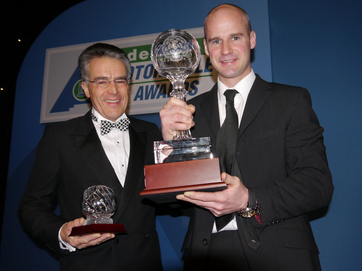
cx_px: 181
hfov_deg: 63.4
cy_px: 136
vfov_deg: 49.7
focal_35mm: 28
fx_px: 293
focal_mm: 14
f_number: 3.5
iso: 160
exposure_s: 1/125
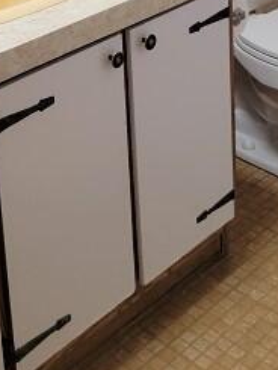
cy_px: -72
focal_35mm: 73
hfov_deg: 20.1
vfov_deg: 24.2
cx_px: 74
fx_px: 781
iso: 200
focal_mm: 5.9
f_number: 2
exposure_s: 1/60
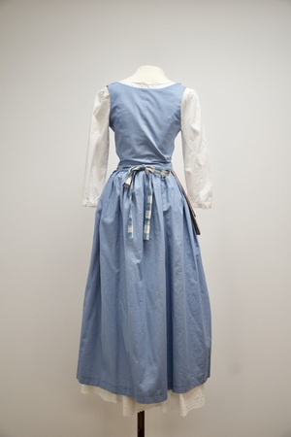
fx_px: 473
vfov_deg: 49.6
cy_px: 218
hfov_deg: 34.2
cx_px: 146
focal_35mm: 39
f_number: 3.8
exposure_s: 1/250
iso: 1600
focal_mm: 26
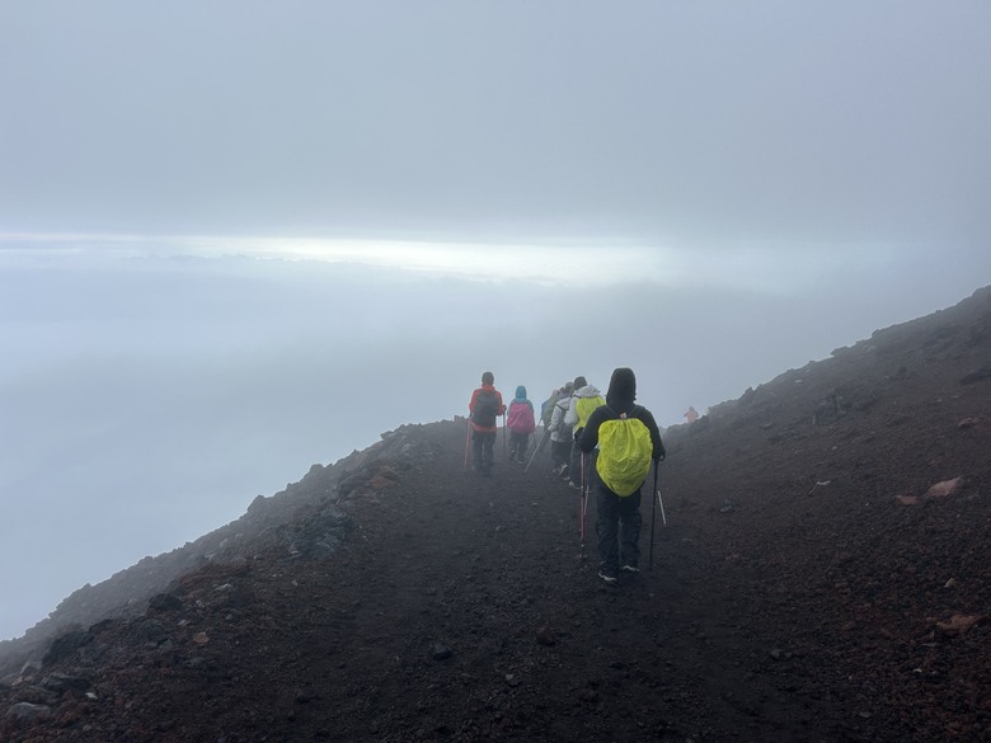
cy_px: 372
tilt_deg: -14.8
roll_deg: +1.1
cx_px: 496
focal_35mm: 26
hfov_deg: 67.3
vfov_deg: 53.1
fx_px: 744
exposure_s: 1/5882
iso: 50
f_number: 1.5
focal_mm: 5.7
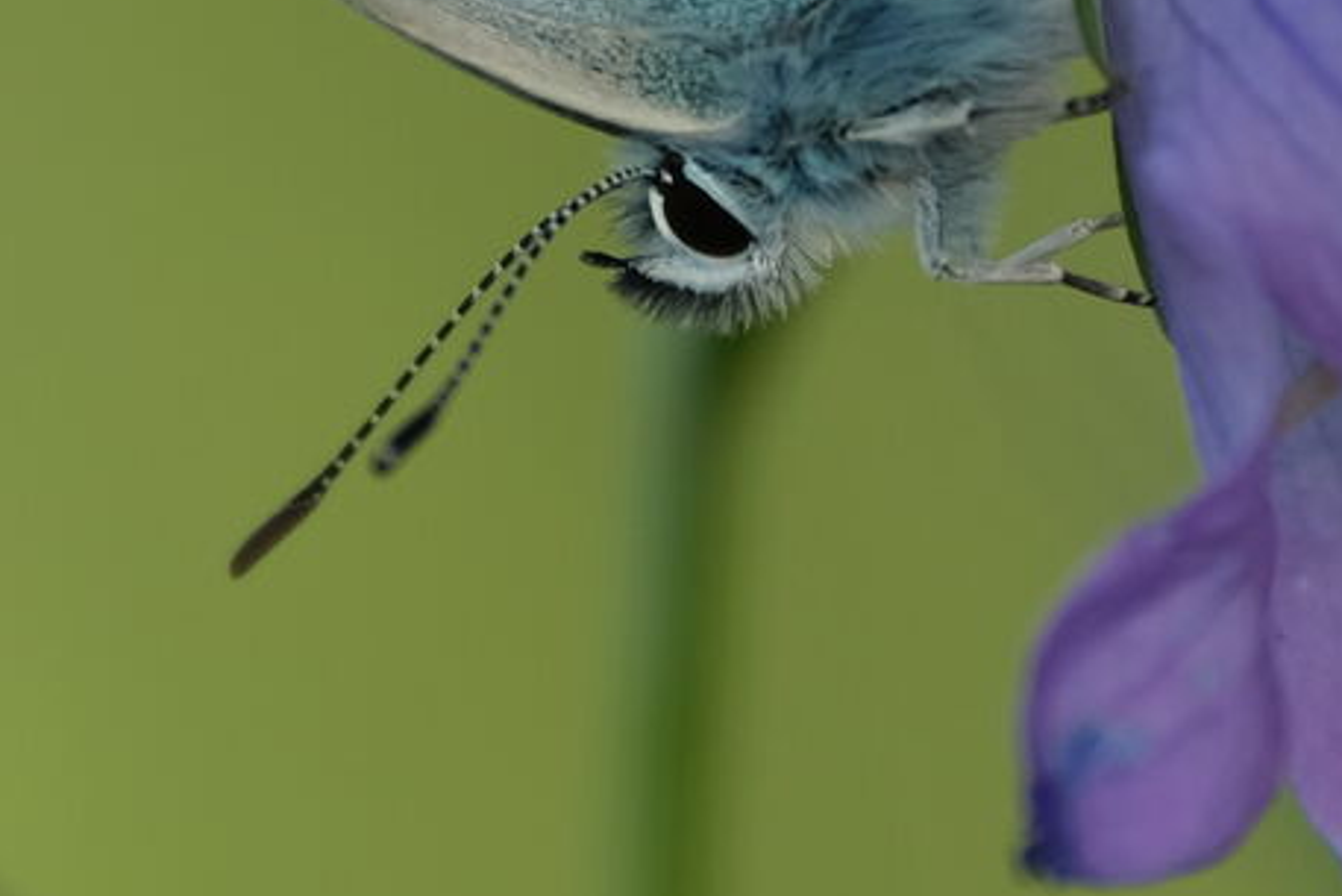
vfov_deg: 0.7
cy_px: -282
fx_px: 70436
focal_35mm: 1889
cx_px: 1025
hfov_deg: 1.1
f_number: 6.4
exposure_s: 1/220
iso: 250
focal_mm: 300
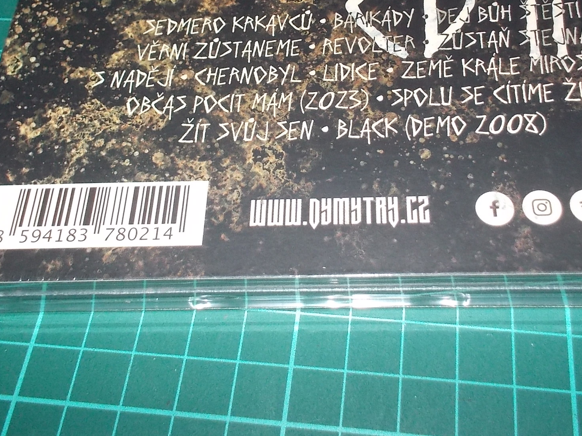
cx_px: 316
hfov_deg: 42.0
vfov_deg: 31.6
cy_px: 105
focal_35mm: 45
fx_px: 757
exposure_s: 1/30
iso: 200
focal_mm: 4.1
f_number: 3.3
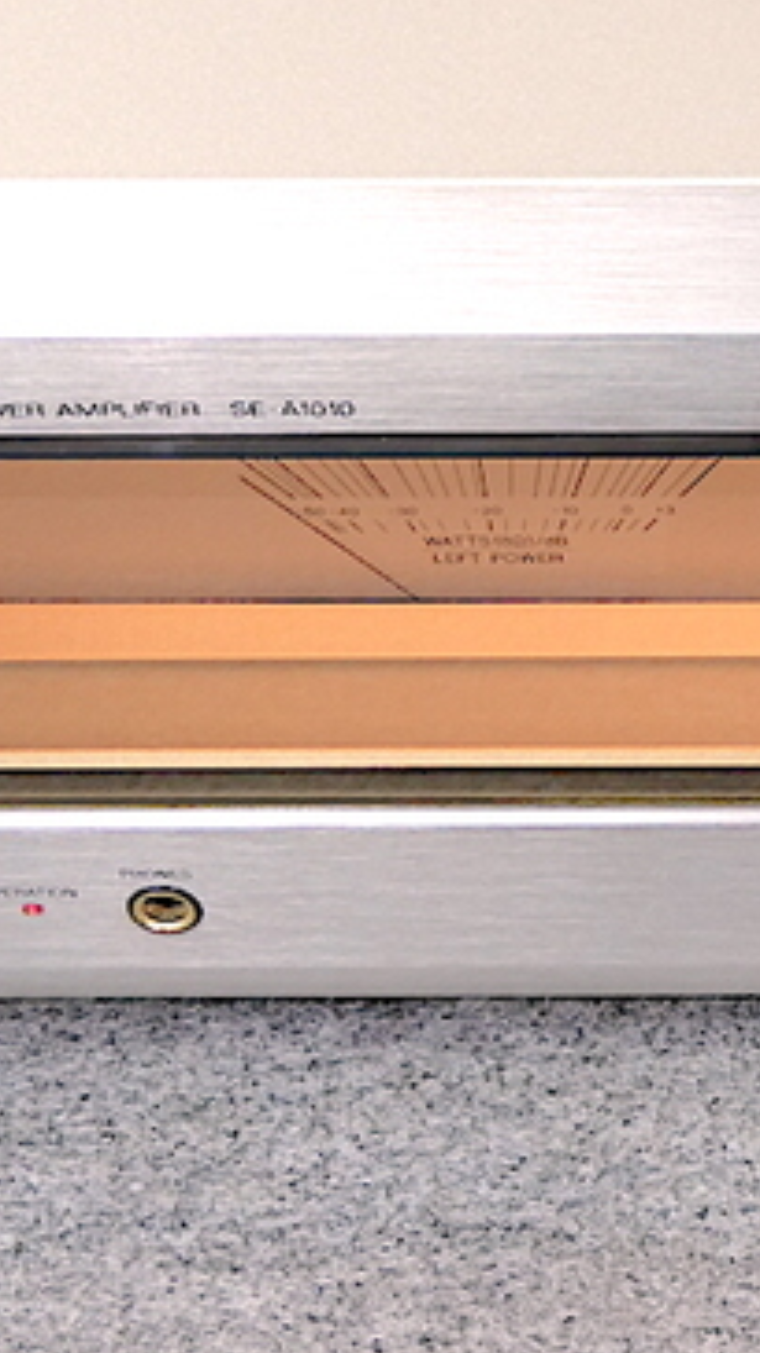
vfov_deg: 16.8
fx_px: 4519
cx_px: 1101
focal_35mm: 126
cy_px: 141
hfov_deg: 9.4
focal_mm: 7.8
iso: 200
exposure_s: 1/8
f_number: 3.9
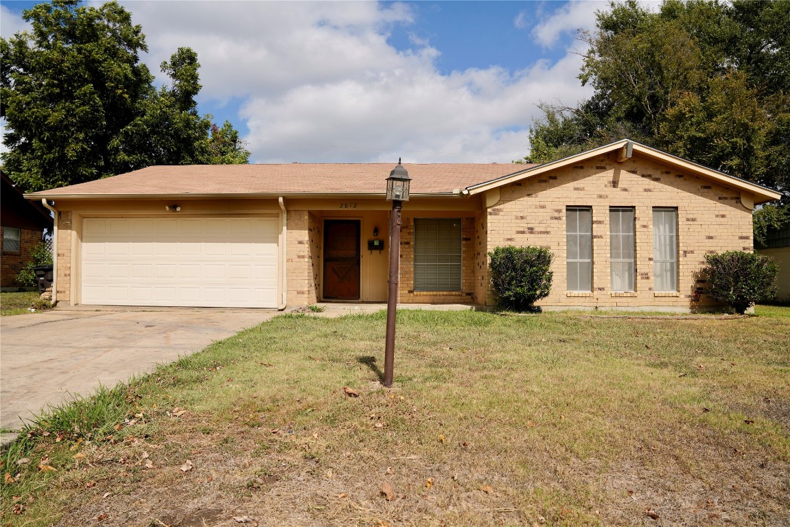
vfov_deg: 53.2
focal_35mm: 24
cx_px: 395
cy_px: 264
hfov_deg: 73.7
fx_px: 527
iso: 100
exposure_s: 1/1000
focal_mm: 24
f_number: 5.6
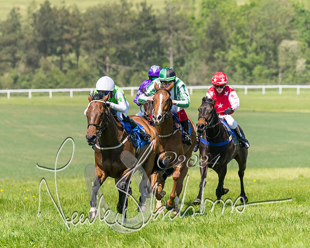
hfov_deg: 4.7
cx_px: 99
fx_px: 3744
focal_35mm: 408
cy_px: 113
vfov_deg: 3.8
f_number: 5
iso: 400
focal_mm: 170
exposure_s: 1/2500
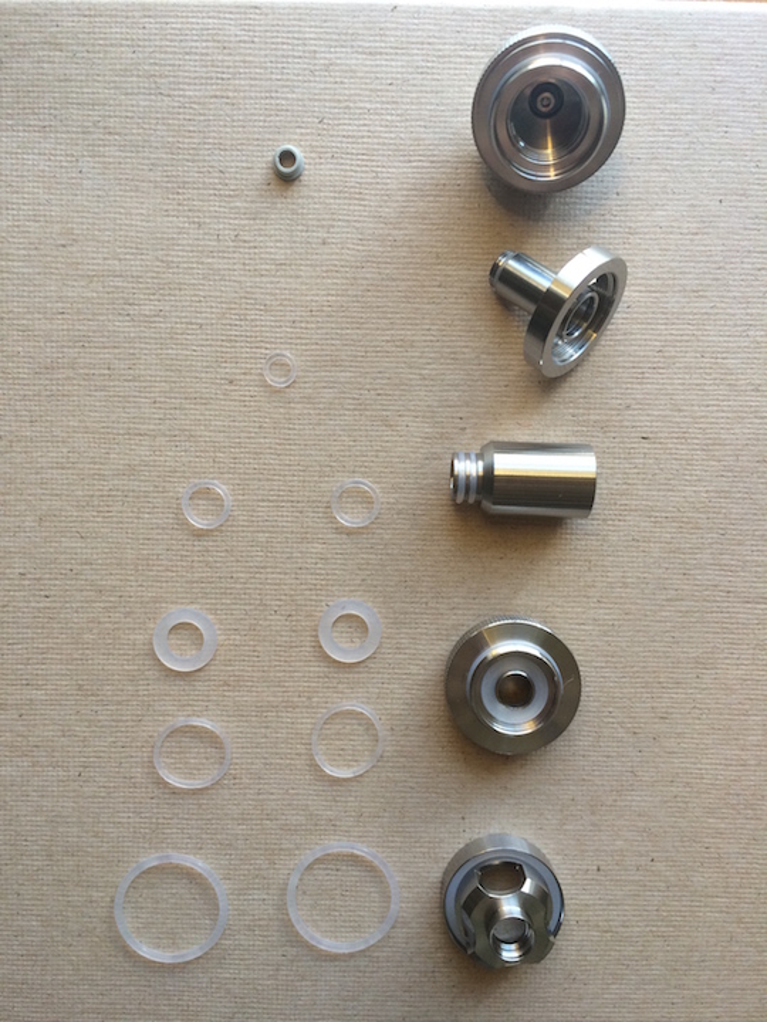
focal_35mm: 29
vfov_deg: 61.7
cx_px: 384
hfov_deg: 48.2
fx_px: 857
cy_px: 511
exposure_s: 1/120
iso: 64
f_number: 2.2
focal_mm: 4.15
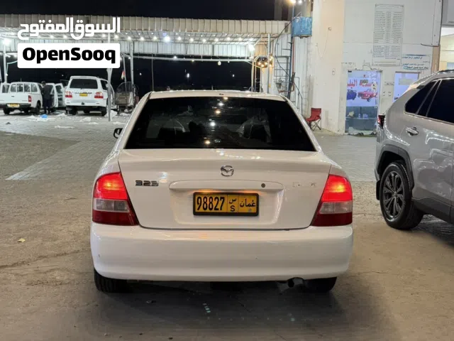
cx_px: 227
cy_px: 170
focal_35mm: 24
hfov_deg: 71.6
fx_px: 315
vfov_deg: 56.8
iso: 250
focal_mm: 6.76
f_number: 1.78
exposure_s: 1/50
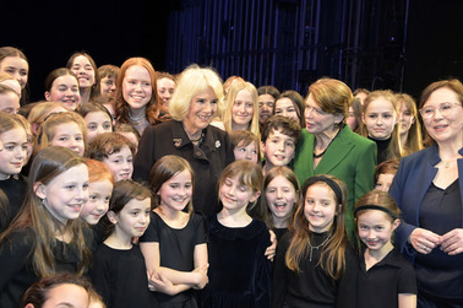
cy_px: 169
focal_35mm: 43
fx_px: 552
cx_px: 232
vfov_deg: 31.1
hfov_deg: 45.5
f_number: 5.6
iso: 5000
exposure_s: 1/250
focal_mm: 36
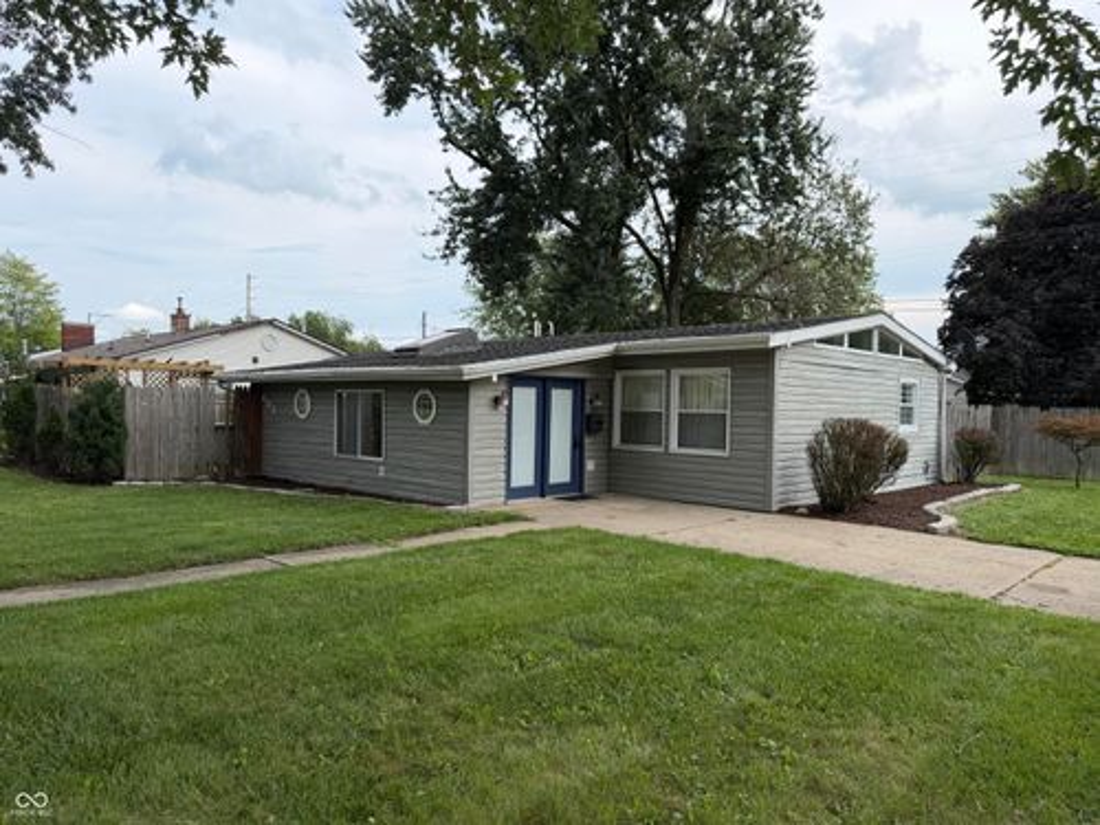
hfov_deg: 71.6
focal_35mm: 24
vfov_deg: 56.8
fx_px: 763
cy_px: 412
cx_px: 550
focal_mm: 6.76
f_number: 1.78
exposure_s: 1/2801
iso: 80
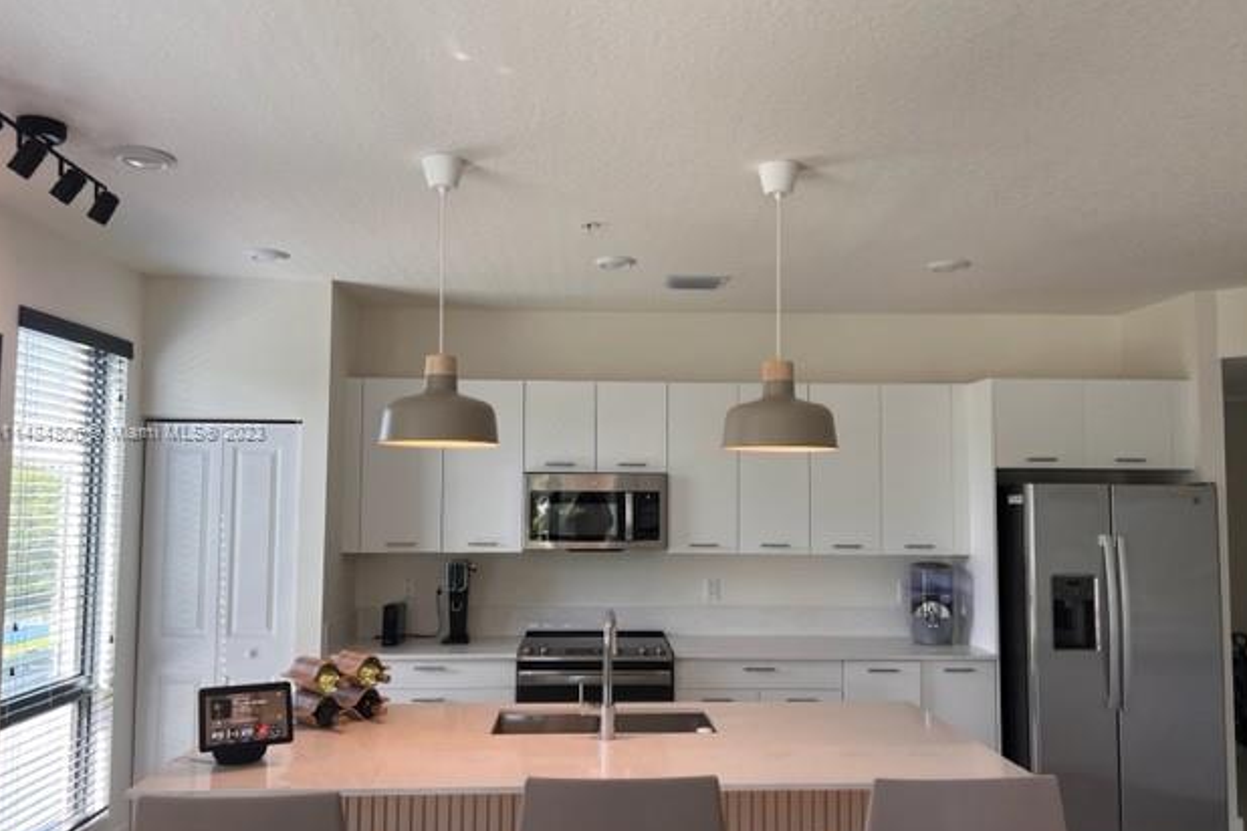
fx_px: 970
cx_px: 630
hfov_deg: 65.5
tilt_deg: +4.4
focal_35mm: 28
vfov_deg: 46.4
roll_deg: -0.5
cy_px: 434
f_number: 1.5
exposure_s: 1/160
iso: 50
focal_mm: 5.7
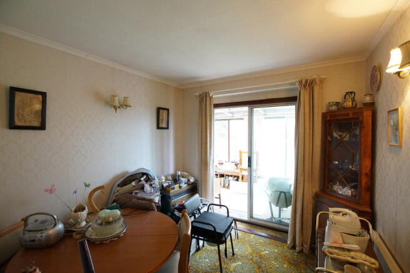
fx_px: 171
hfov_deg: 100.4
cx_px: 205
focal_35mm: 15
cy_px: 136
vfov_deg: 77.3
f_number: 4
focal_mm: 10
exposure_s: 1/60
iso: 2500
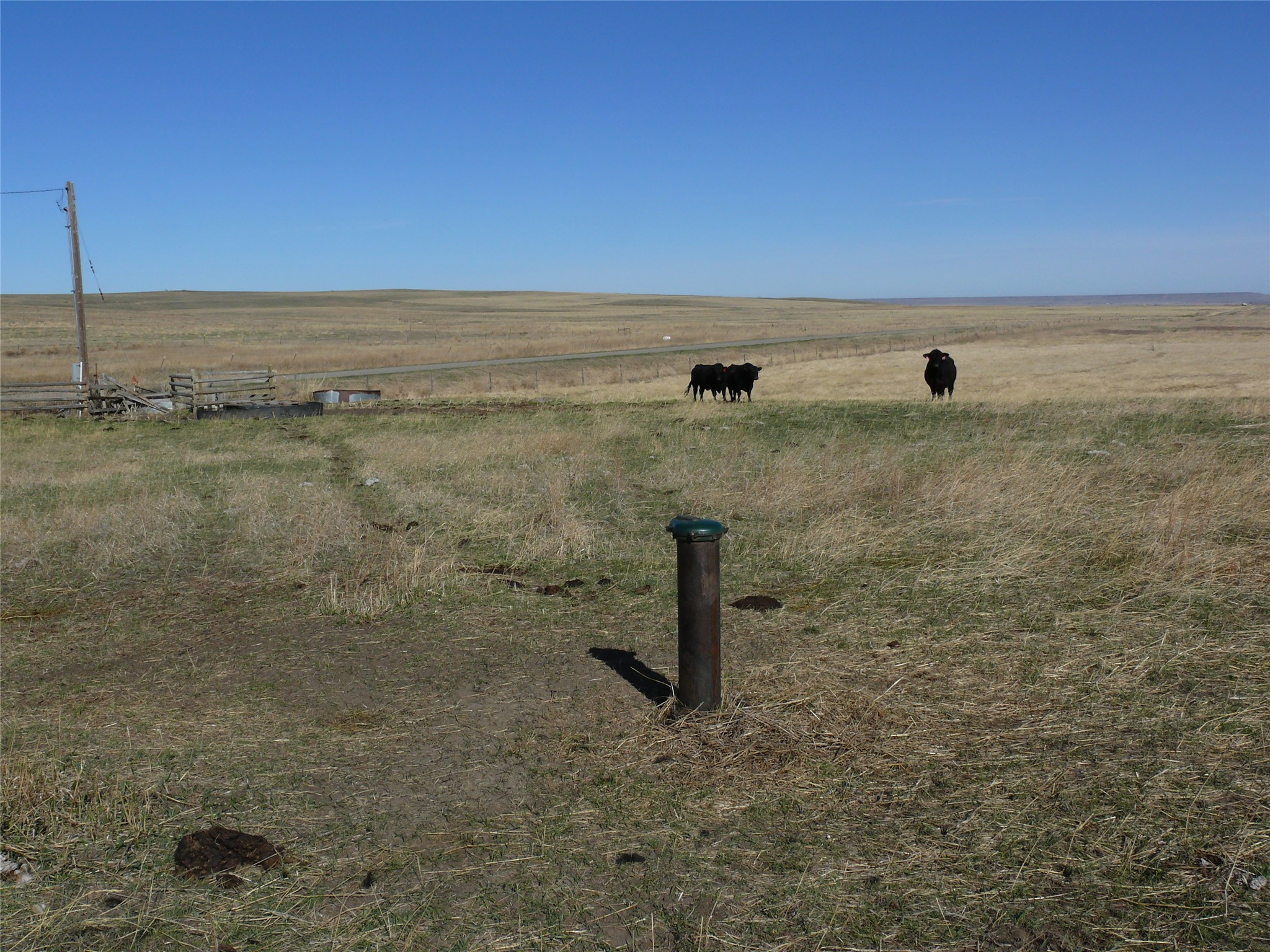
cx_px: 635
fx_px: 1284
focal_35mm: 35
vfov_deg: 40.7
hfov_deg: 52.6
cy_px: 476
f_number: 8
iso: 100
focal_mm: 7.4
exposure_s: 1/400
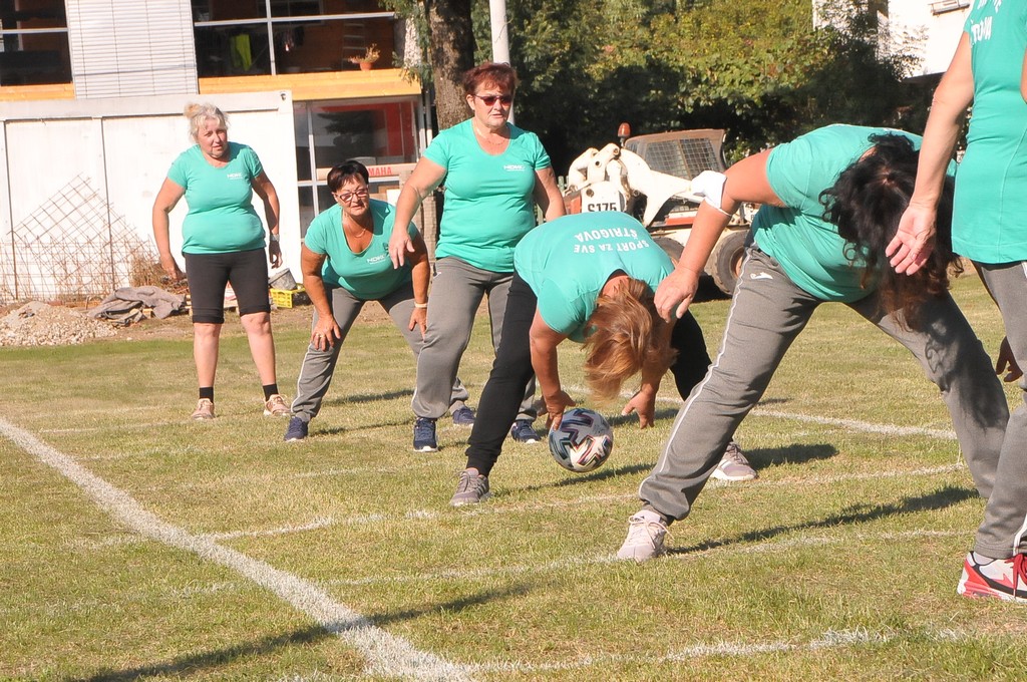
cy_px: 341
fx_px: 4060
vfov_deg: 9.6
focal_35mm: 142
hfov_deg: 14.4
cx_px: 514
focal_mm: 95
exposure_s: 1/1000
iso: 2000
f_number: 16
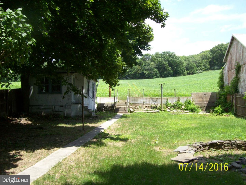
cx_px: 123
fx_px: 256
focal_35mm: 36
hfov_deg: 51.4
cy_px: 92
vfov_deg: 39.7
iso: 80
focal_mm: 6
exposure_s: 1/267
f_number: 4.8
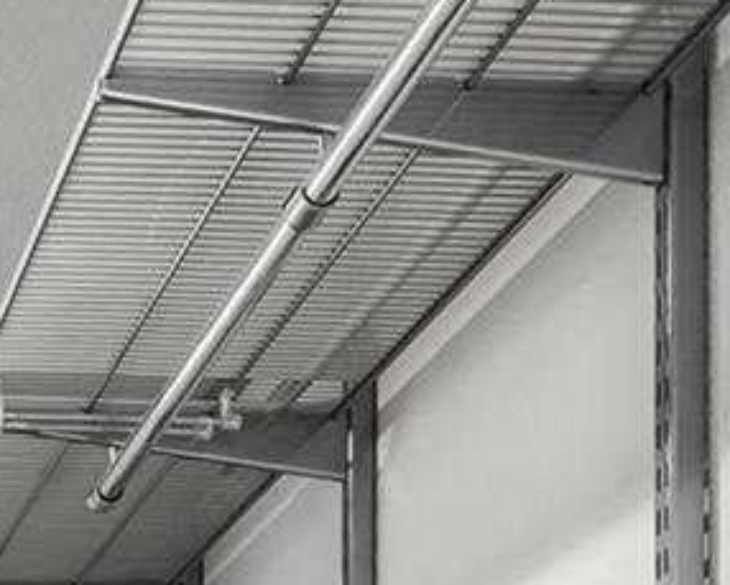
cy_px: 1139
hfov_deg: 20.0
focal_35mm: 84
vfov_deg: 15.1
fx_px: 1815
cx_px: -324
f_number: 8
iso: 200
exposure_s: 1/60
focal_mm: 16
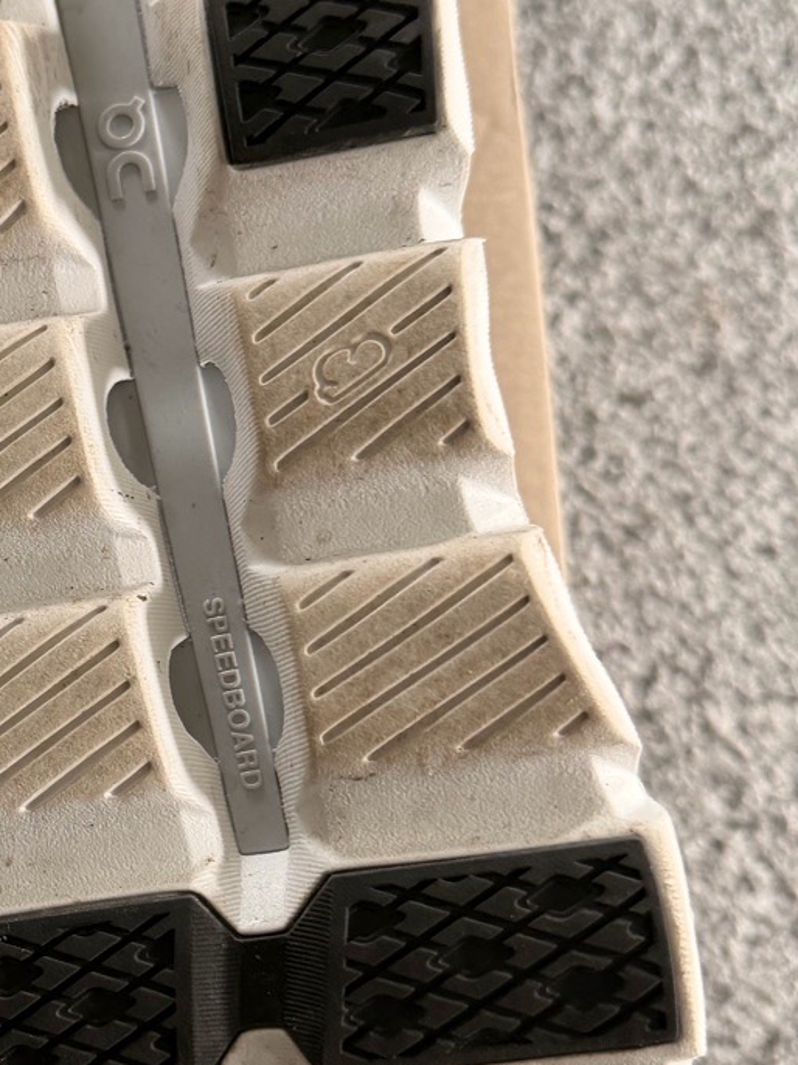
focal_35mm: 56
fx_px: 1722
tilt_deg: -71.3
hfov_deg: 24.7
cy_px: 616
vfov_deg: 34.3
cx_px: -22
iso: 200
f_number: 1.78
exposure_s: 1/95
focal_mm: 6.76
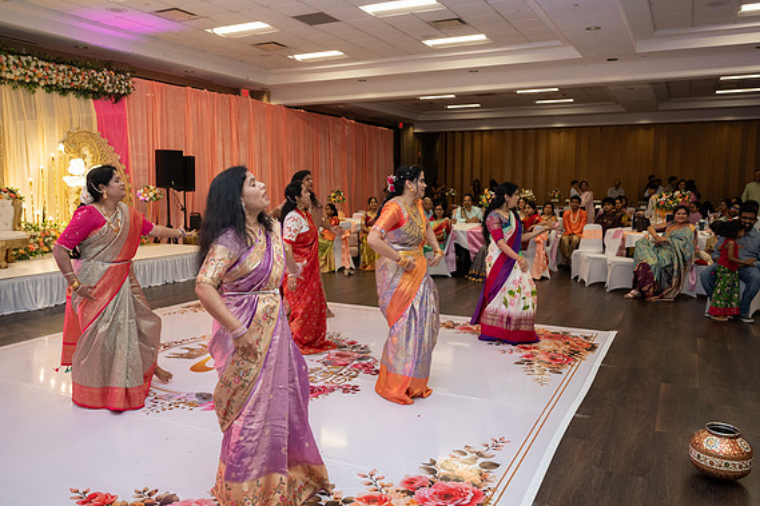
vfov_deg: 44.9
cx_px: 375
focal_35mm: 29
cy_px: 253
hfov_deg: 63.7
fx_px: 612
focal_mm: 28
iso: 1250
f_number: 4
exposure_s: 1/160
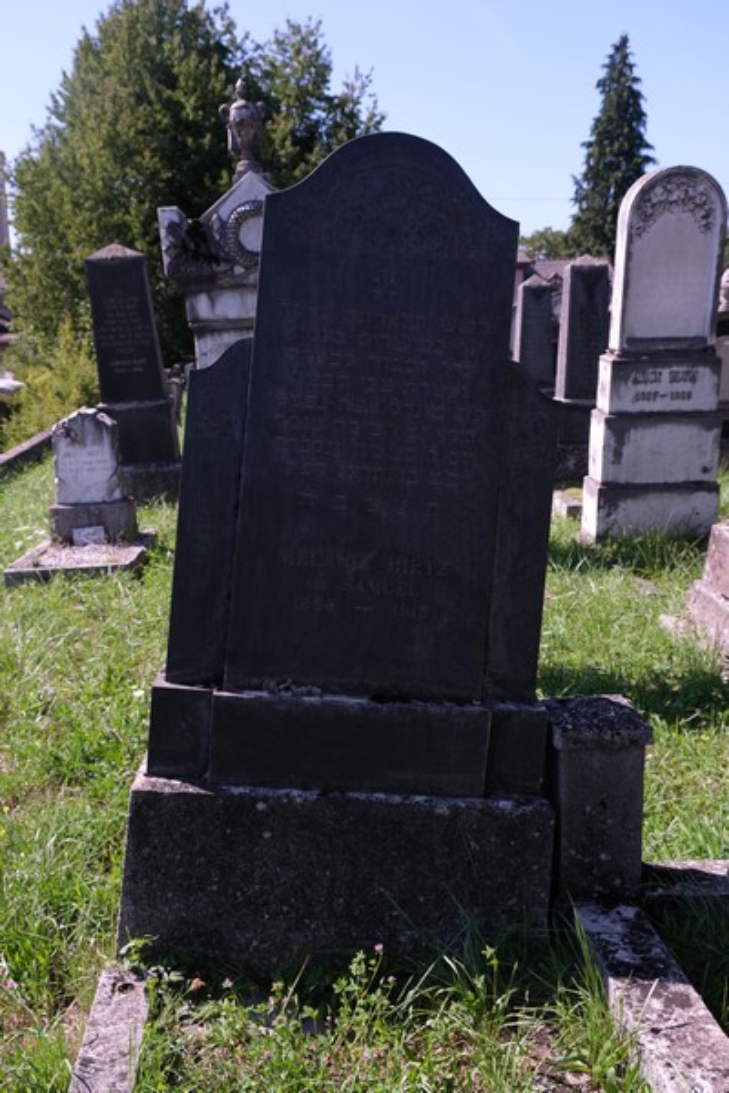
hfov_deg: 42.3
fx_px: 942
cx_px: 364
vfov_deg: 60.3
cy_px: 546
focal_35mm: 31
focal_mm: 20.5
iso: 160
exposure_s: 1/280
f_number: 5.6
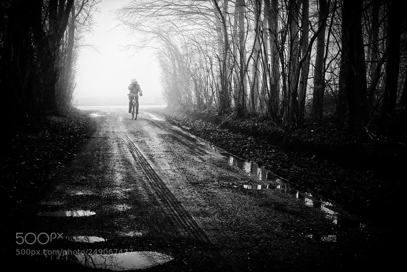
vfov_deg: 25.5
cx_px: 204
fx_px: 599
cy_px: 136
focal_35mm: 53
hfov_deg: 37.5
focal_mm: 35
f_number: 10
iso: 6400
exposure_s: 1/640
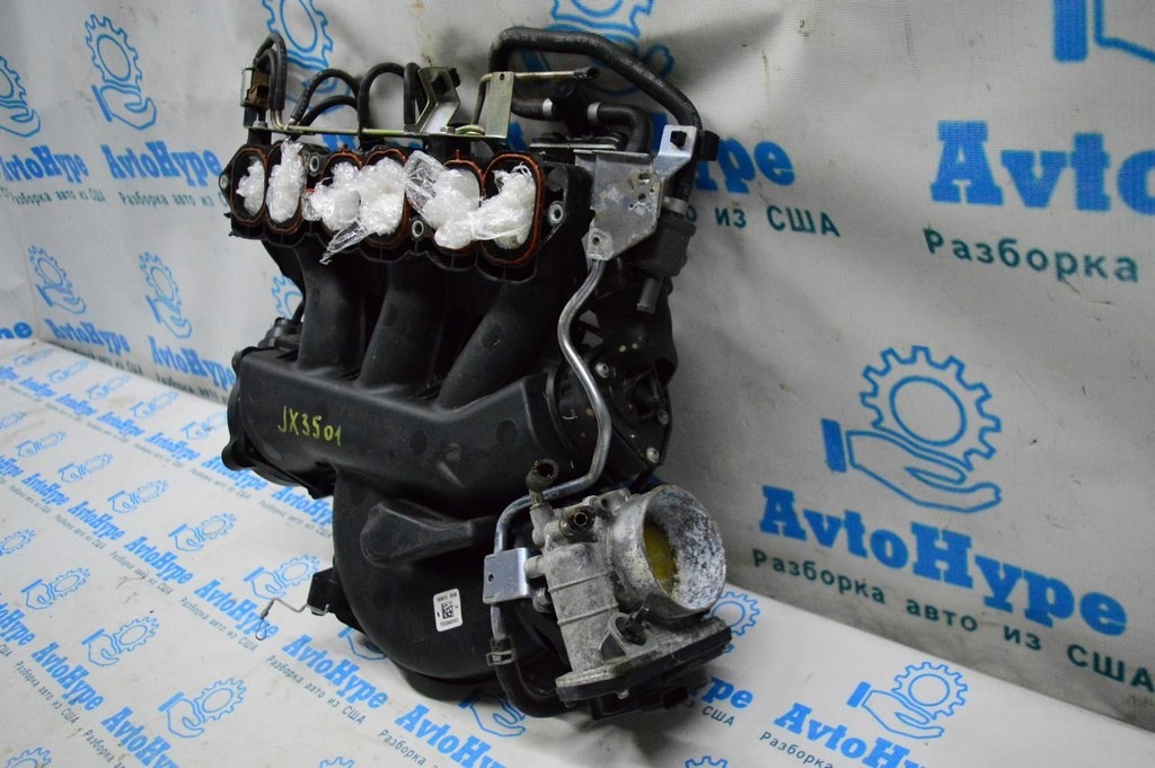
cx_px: 578
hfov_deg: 59.5
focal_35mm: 32
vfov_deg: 41.6
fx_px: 1010
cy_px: 384
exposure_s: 1/1000
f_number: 3.8
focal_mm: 21
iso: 6400
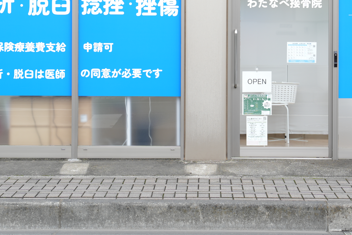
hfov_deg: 17.3
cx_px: 199
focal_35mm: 118
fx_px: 1154
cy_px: 35
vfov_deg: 11.6
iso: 125
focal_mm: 50
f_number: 4
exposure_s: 1/125
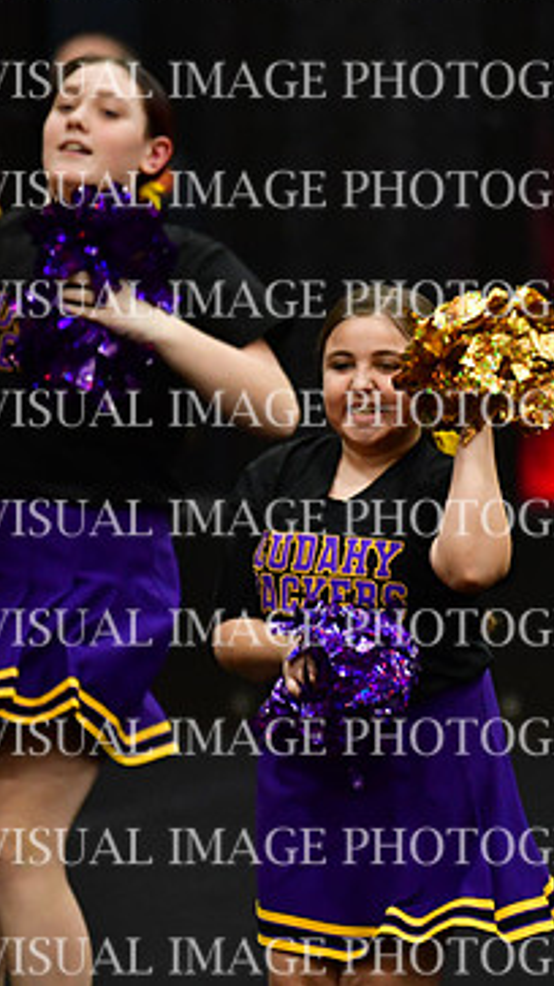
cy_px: 463
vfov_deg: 4.3
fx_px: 13119
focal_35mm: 502
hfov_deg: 2.4
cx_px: 329
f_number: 2.8
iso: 4000
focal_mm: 200
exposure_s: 1/800
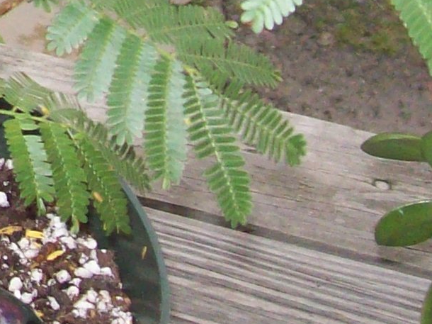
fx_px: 2096
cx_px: -247
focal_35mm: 168
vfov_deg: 8.7
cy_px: -113
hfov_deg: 11.2
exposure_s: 1/64
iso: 200
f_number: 2.7
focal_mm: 6
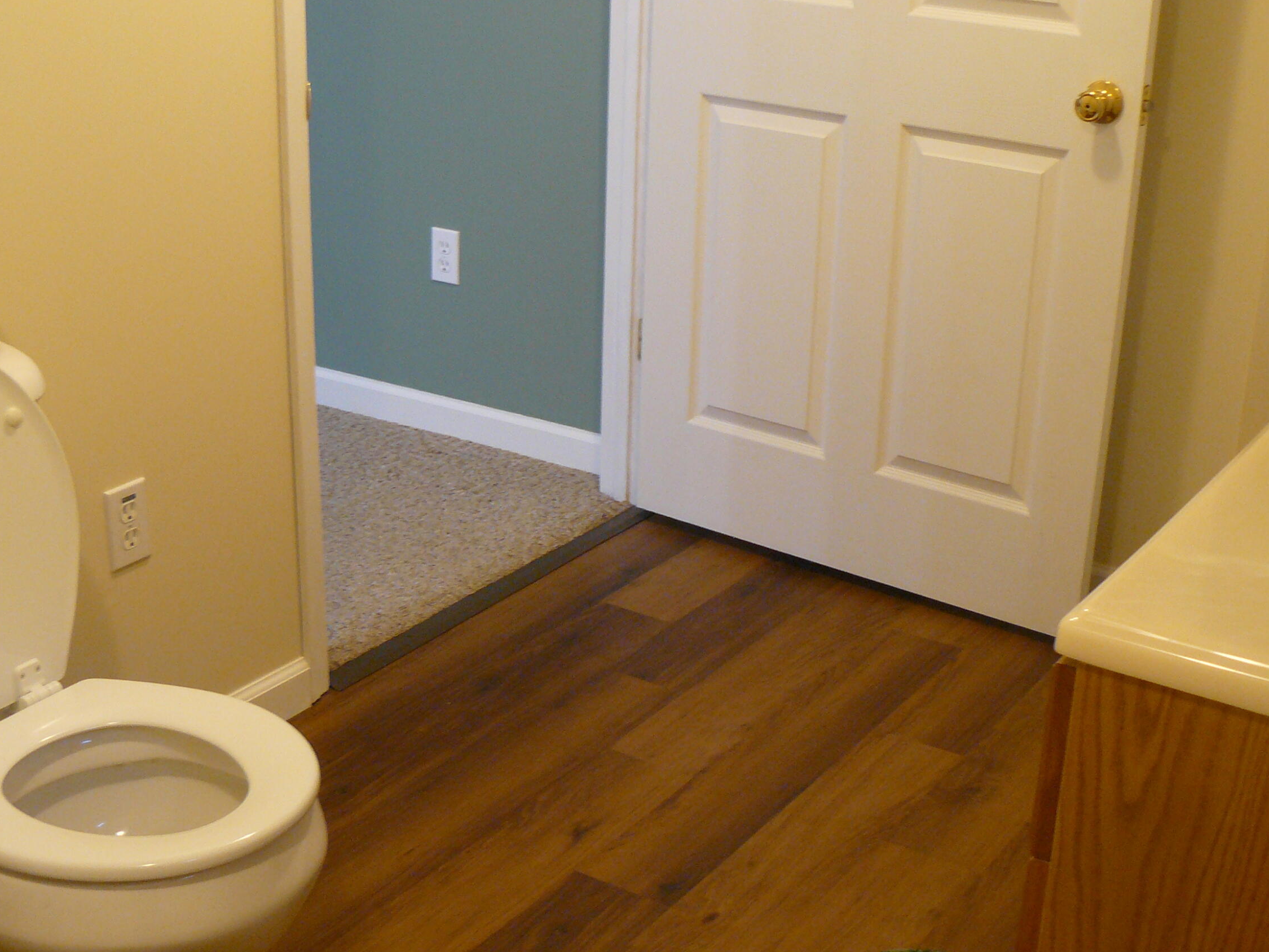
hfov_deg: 39.7
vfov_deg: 30.3
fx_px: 1760
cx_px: 632
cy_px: 493
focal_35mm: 48
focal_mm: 6
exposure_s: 1/20
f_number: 2.8
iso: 200
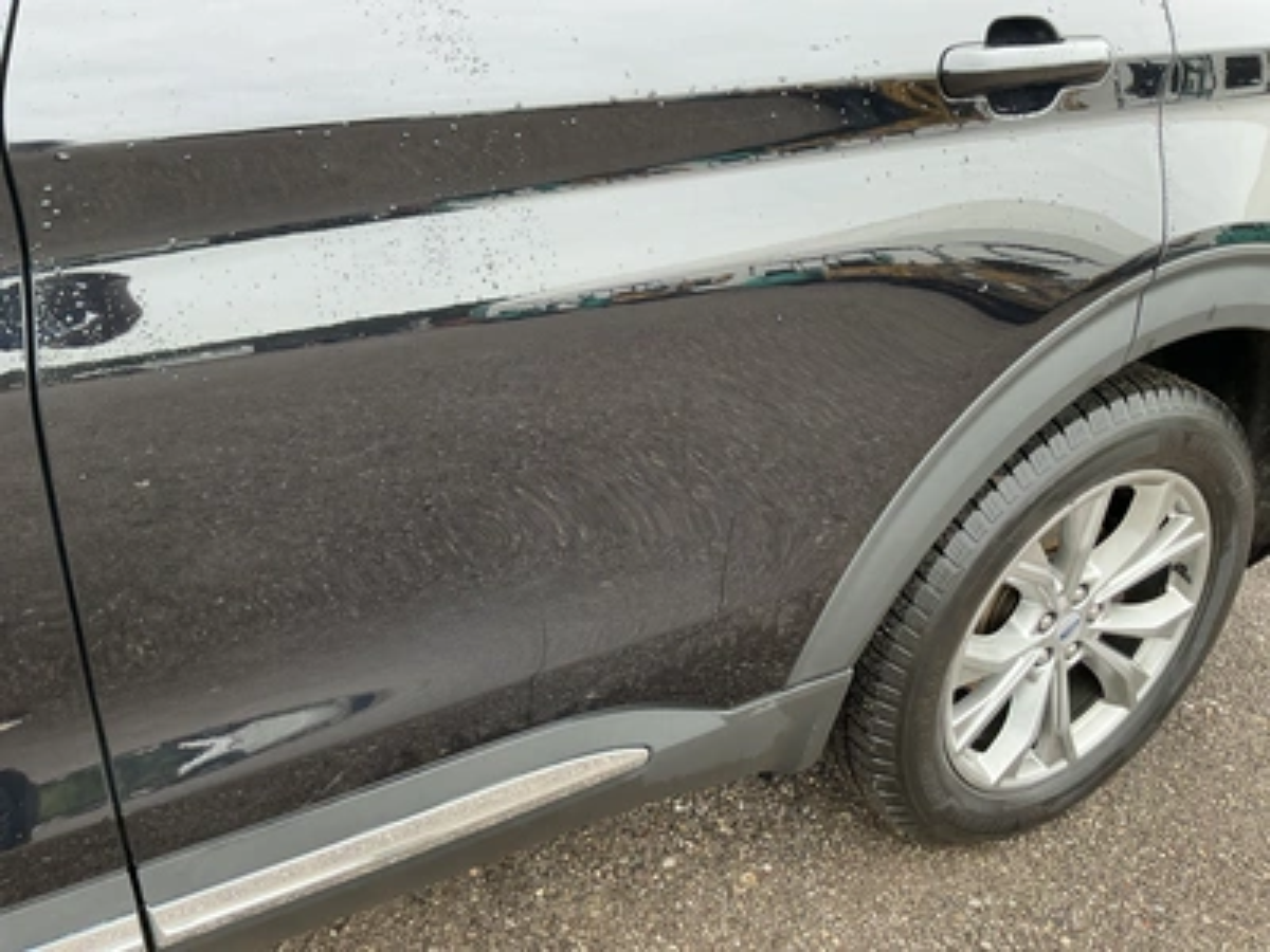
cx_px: 635
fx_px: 1027
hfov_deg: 63.4
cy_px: 476
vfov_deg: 49.7
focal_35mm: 28
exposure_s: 1/131
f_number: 1.8
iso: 25
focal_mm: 3
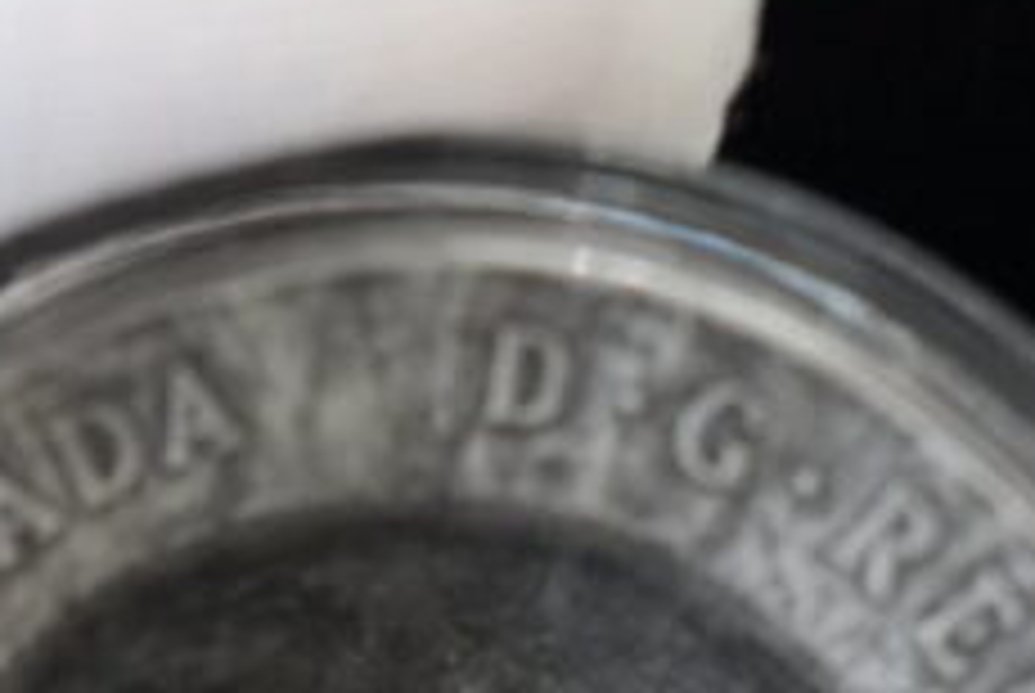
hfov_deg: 19.9
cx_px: 94
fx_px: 2885
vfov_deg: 12.6
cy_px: 1188
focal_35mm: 100
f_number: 3.5
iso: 1600
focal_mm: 15
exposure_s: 1/160
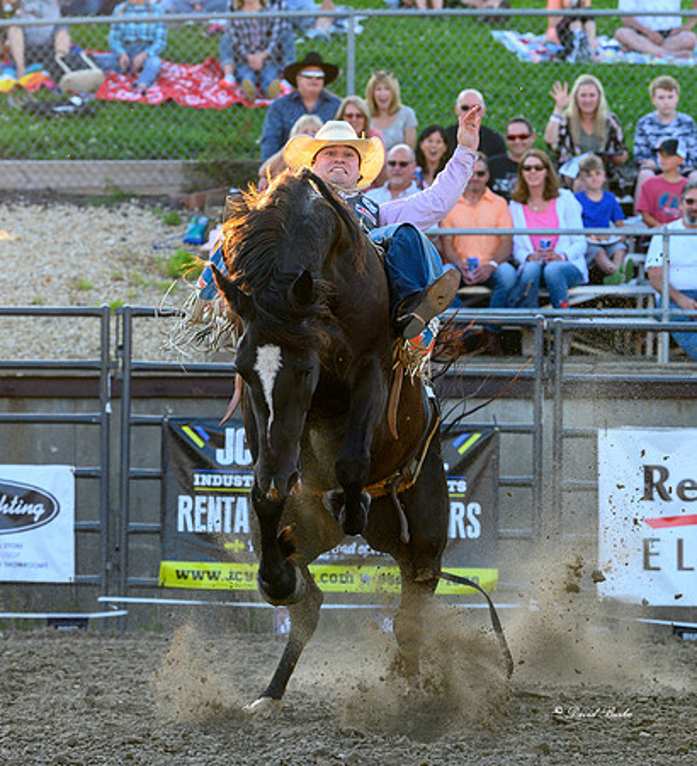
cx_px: 314
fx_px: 4664
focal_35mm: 195
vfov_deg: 9.4
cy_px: 354
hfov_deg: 8.5
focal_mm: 135
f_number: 5
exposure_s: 1/1000
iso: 1250
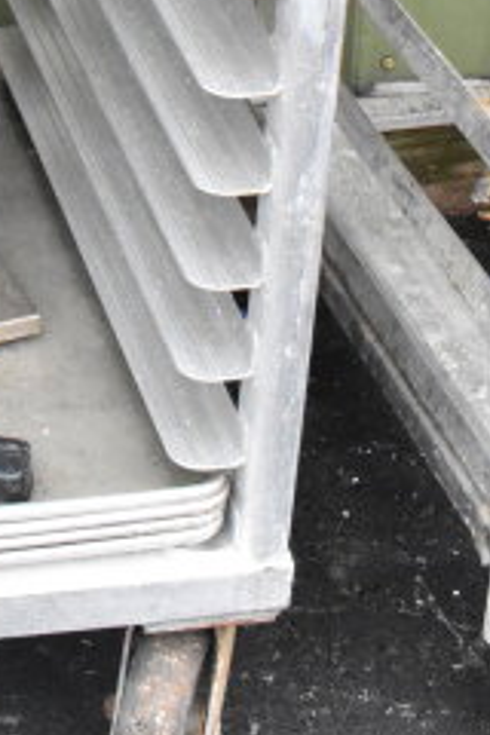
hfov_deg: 11.0
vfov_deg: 15.1
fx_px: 2448
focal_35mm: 120
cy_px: -534
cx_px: -239
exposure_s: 1/640
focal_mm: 21
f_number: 13
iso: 6400
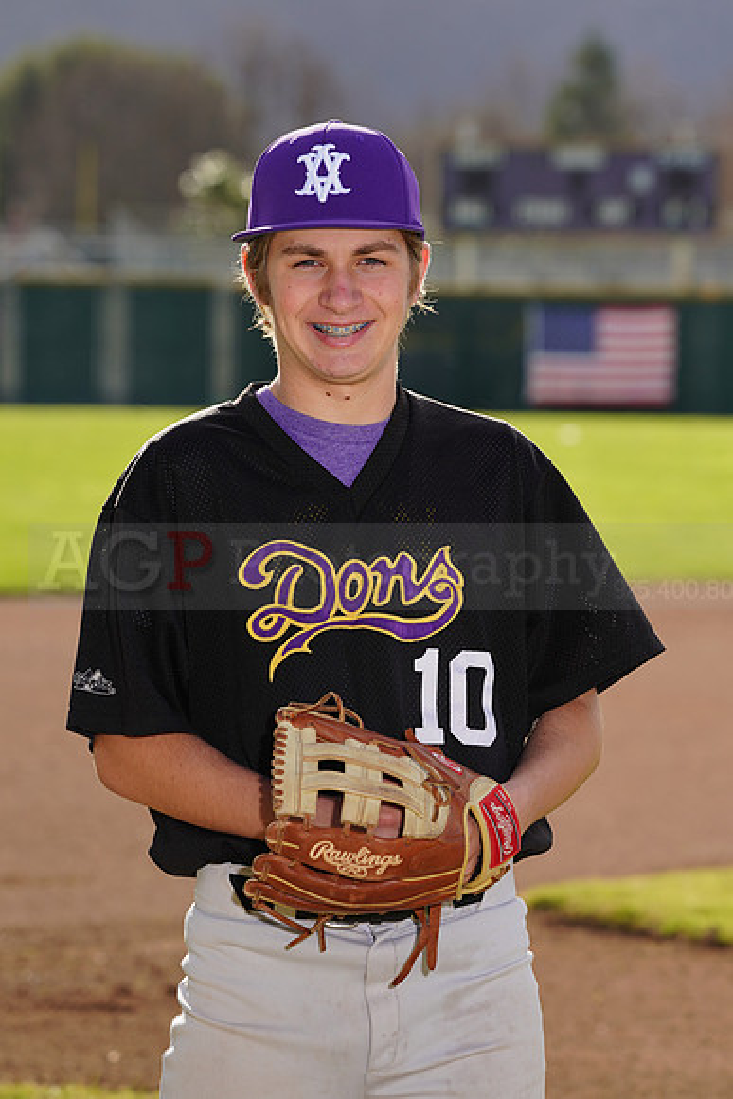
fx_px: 6898
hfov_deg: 6.1
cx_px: 366
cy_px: 550
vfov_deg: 9.1
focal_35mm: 226
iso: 100
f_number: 9
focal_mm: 226
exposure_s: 1/200
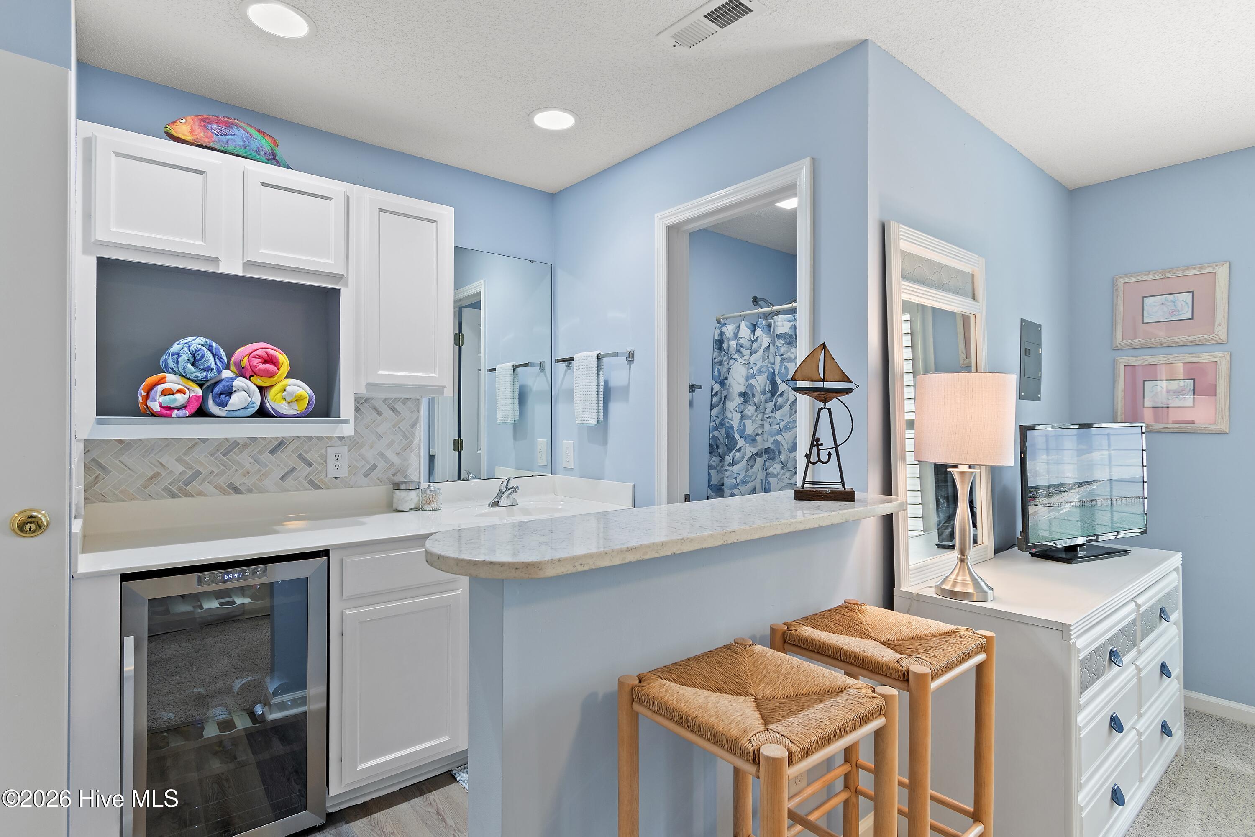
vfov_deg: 70.4
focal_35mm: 17
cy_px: 418
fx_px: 593
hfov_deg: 93.3
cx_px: 628
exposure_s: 1/2.5
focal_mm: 11.5
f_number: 4.8
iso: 100
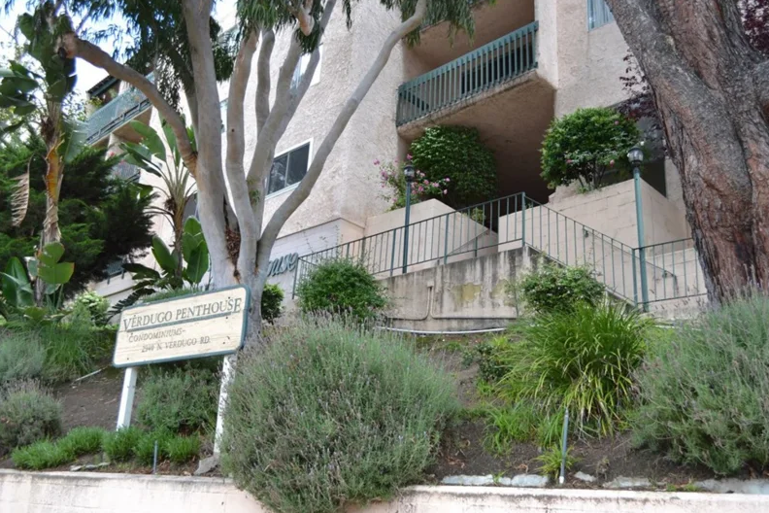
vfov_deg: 37.8
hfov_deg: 54.4
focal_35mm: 35
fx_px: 748
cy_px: 268
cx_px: 391
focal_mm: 22
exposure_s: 1/125
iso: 160
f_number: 5.6
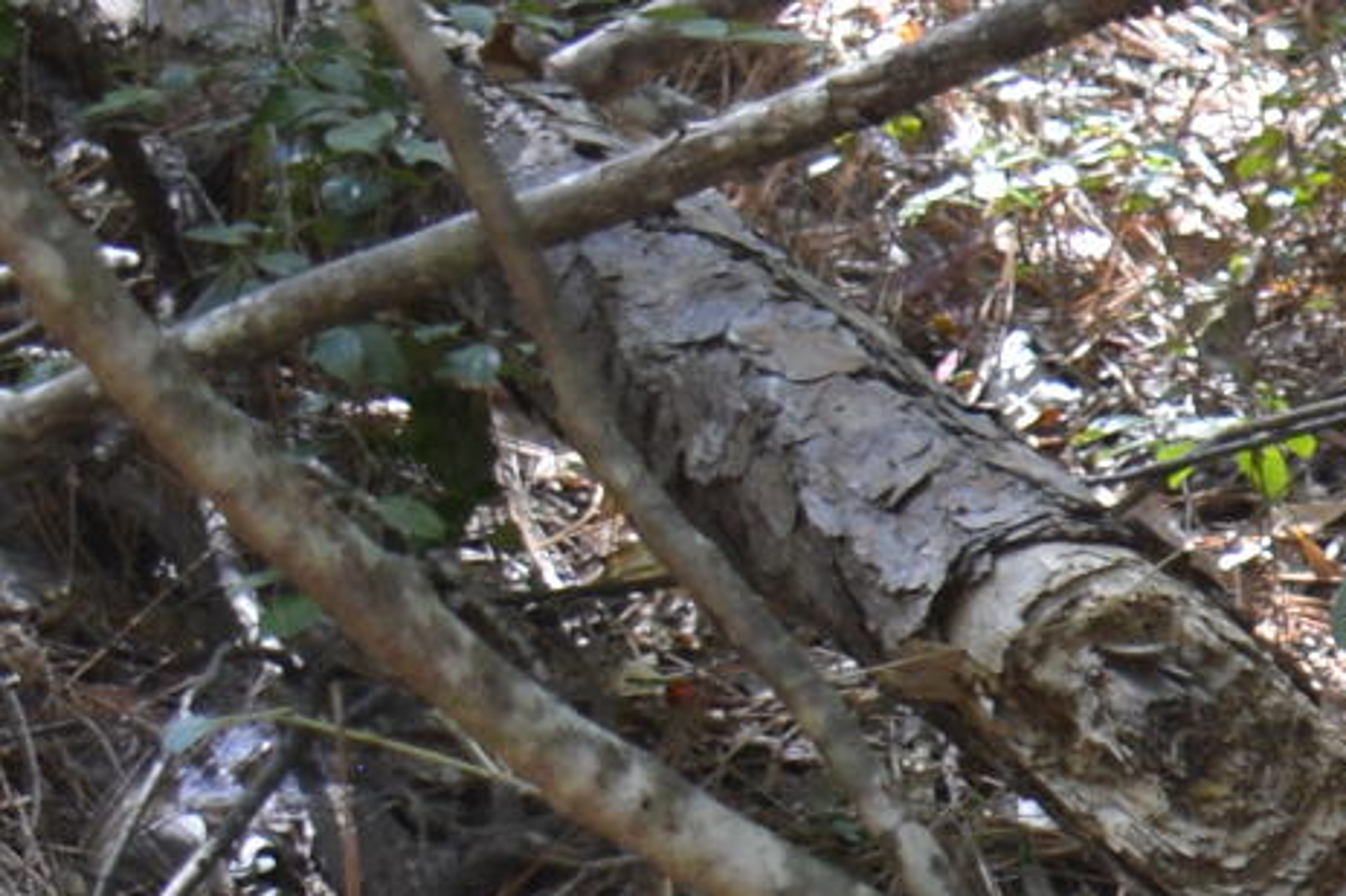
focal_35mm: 291
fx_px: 10876
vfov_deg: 4.6
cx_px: 3931
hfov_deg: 6.5
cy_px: 2041
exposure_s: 1/60
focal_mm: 30
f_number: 4.2
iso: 450
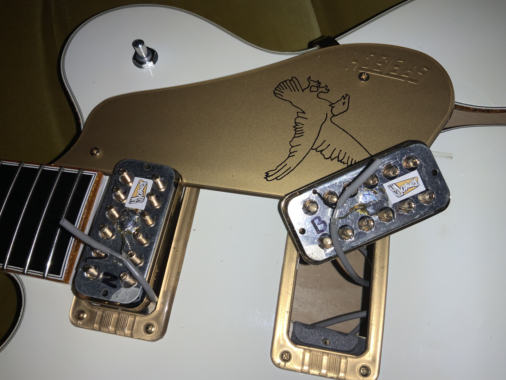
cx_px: 253
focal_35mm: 29
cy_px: 190
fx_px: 424
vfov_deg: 48.2
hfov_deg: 61.7
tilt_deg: -75.5
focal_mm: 3
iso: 16
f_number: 1.8
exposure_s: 1/257
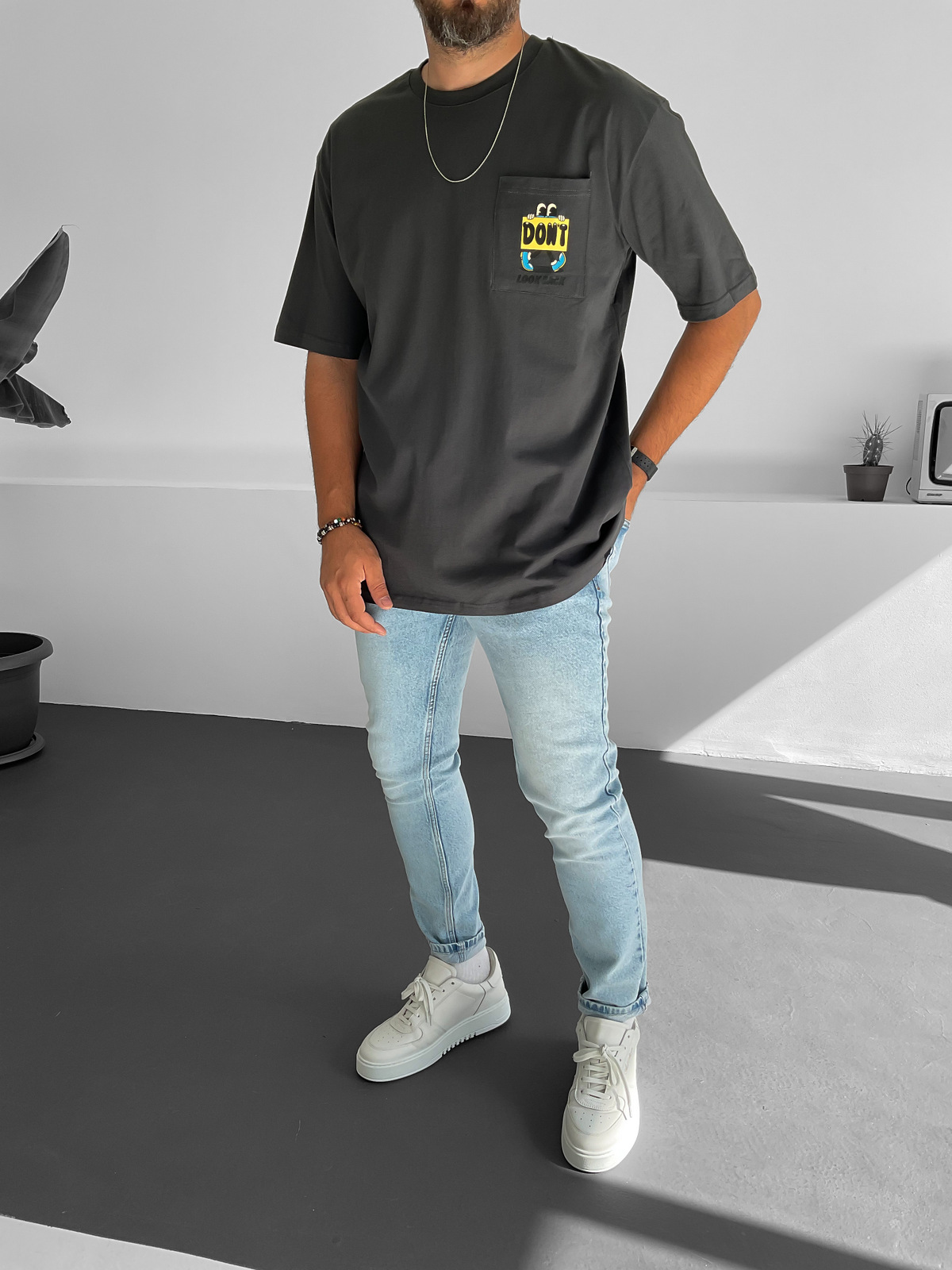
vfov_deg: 61.7
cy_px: 635
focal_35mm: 29
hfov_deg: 48.2
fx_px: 1063
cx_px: 476
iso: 16
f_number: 1.8
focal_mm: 3
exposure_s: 1/320
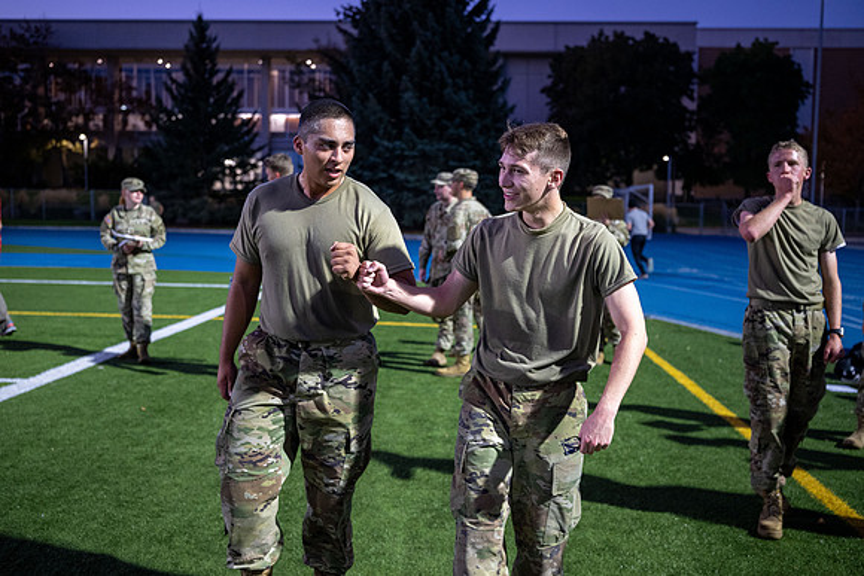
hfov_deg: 50.3
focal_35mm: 38
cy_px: 274
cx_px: 418
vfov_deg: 34.8
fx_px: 921
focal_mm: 34
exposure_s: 1/125
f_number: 2.8
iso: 1250
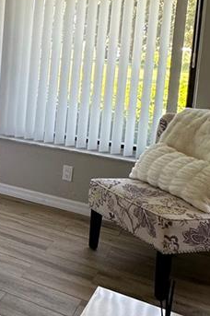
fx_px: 447
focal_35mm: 51
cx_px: -100
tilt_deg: -3.1
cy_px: 73
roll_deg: -2.9
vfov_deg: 37.8
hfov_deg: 22.1
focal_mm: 2.22
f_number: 2.2
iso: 64
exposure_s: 1/99
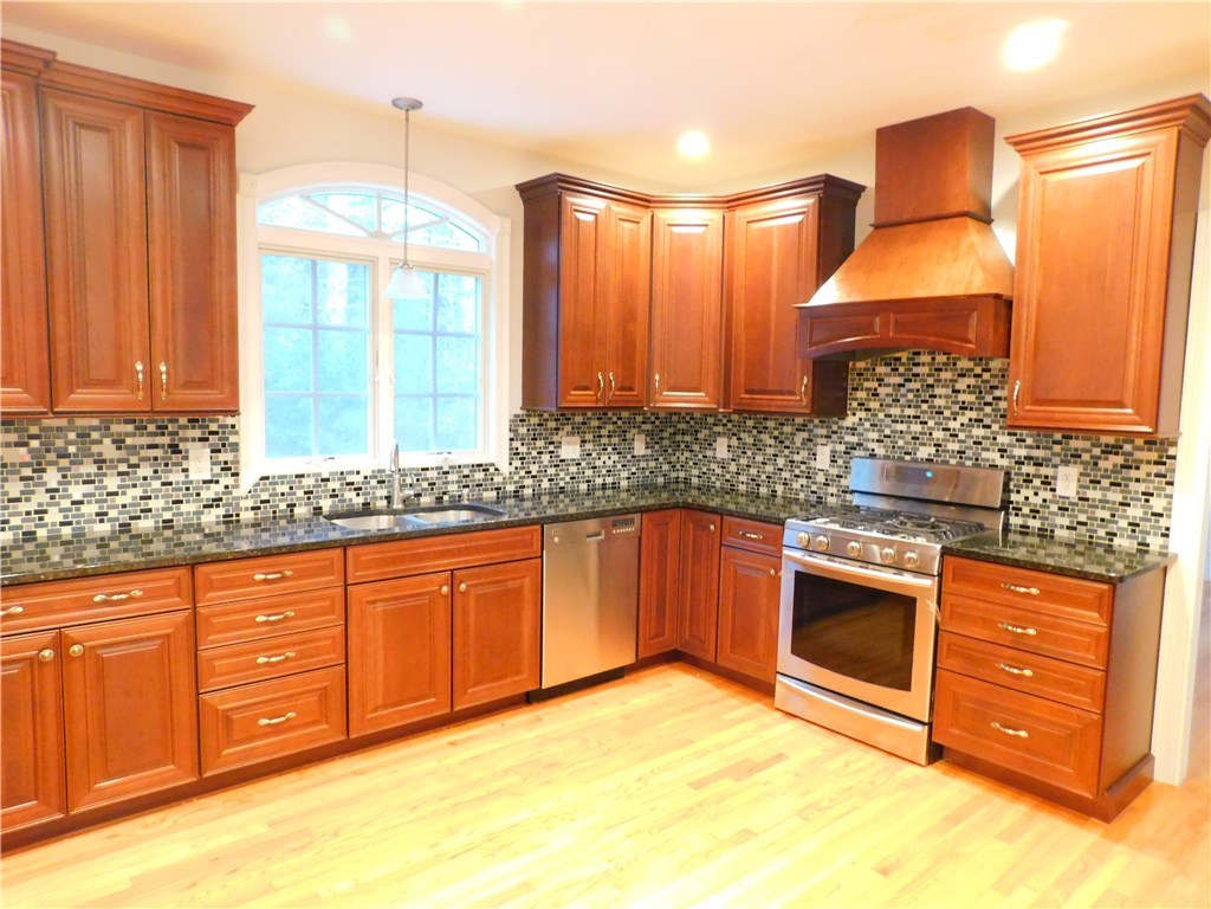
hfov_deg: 73.9
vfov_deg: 58.9
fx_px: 805
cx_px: 606
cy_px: 454
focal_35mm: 23
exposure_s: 1/8
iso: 500
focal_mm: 4
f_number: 3
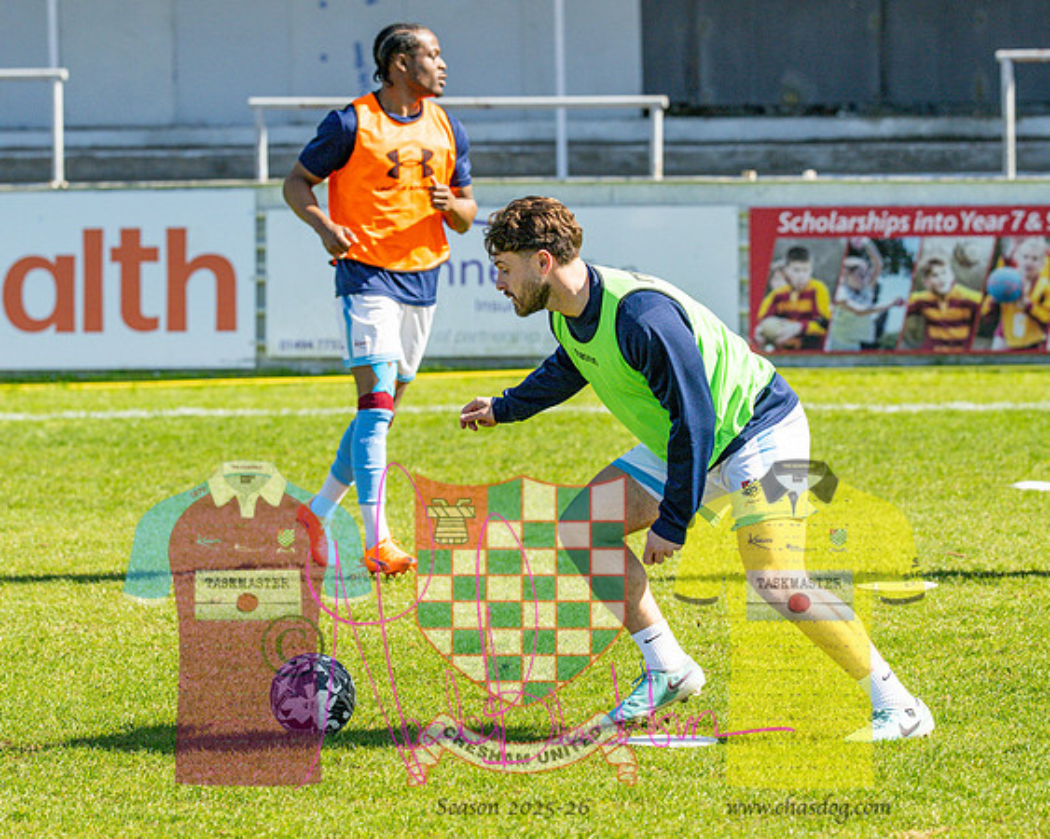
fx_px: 7070
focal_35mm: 228
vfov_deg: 6.8
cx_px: 536
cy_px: 420
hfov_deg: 8.5
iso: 400
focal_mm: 135
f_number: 4
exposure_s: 1/4000
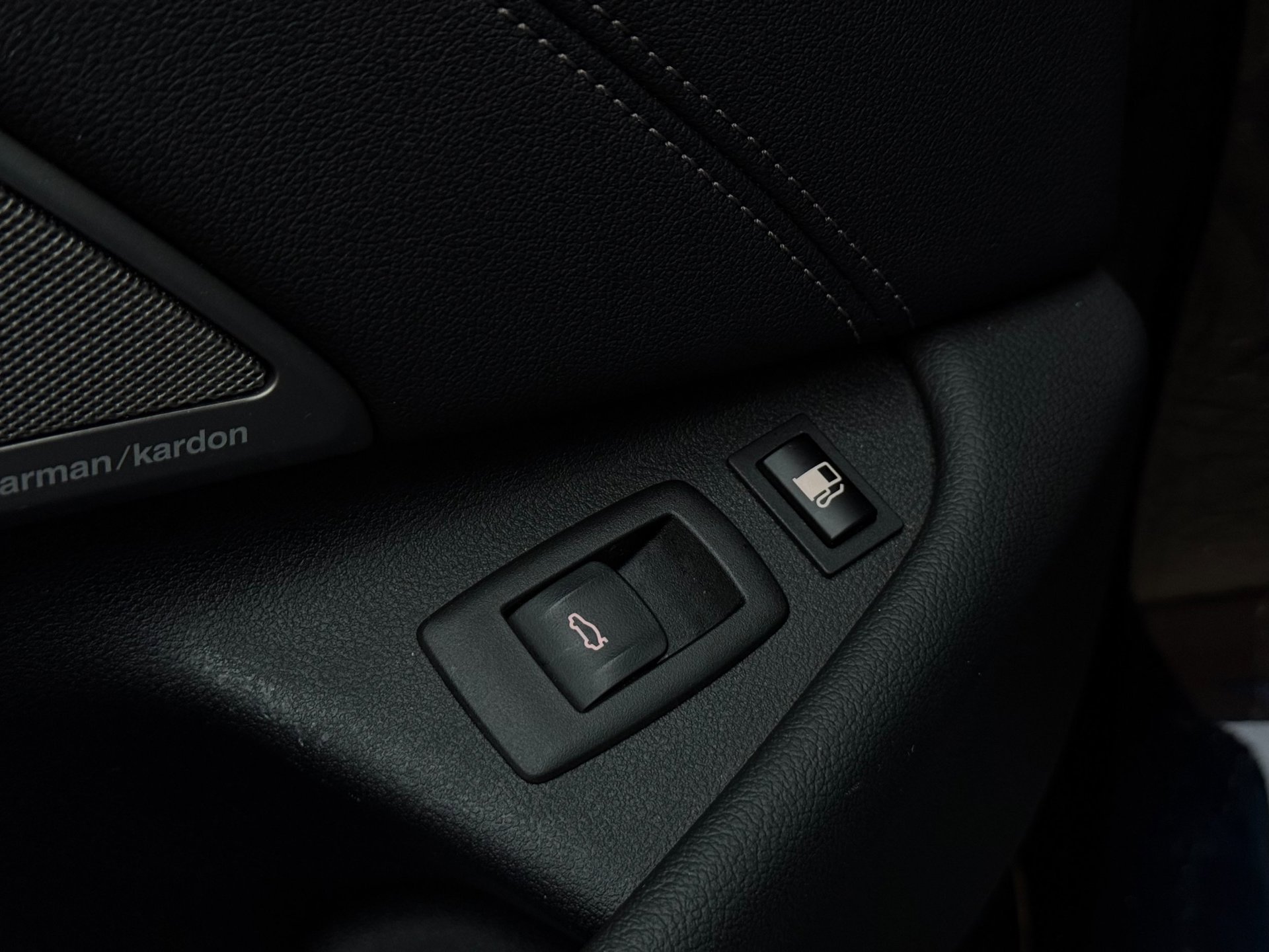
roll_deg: +0.1
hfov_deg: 39.7
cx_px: 634
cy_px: 476
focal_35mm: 48
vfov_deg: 30.3
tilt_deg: -35.7
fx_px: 1760
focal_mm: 6.76
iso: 200
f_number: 1.78
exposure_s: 1/60
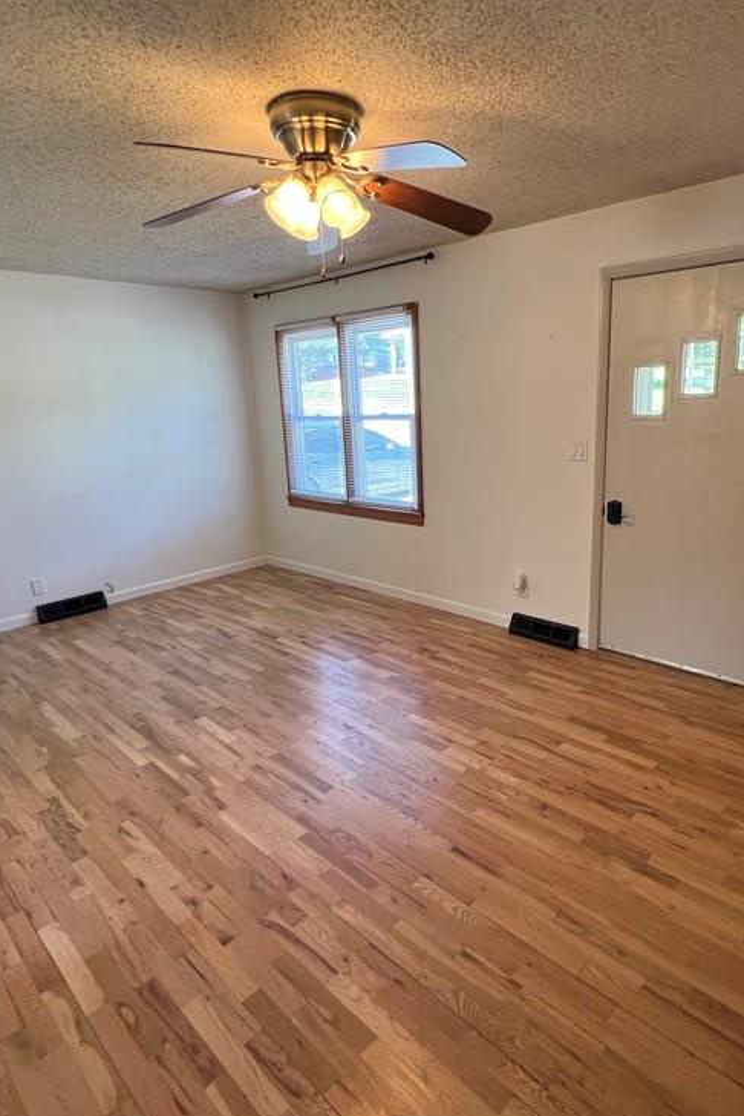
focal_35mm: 19
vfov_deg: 86.9
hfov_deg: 64.2
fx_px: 589
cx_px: 427
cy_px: 551
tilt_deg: -14.2
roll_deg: +1.7
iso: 200
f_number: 1.8
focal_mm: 1.57
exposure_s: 1/120
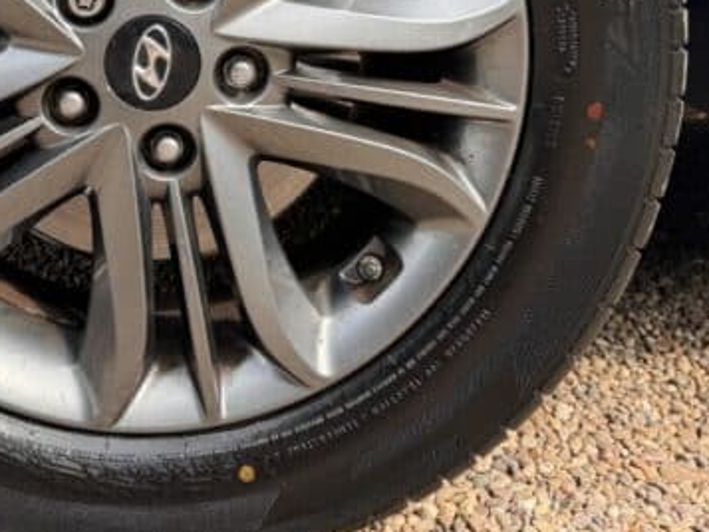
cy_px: 19
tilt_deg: -6.0
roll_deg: +0.2
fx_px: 963
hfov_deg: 39.5
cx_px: 195
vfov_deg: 29.2
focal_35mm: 47
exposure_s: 1/385
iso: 80
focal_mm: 6.76
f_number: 1.78
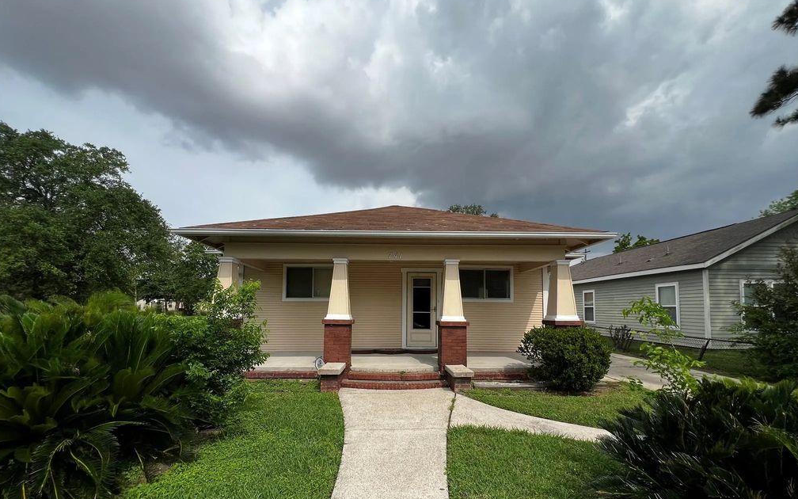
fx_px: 304
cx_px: 397
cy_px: 293
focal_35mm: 14
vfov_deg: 78.0
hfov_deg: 105.3
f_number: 1.8
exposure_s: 1/1623
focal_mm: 1.57
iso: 32
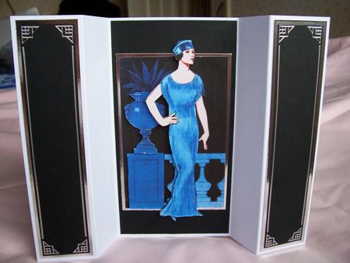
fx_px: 344
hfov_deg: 53.9
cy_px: 132
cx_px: 175
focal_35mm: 34
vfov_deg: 41.8
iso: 80
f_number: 2.7
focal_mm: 5.6
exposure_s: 1/73.8
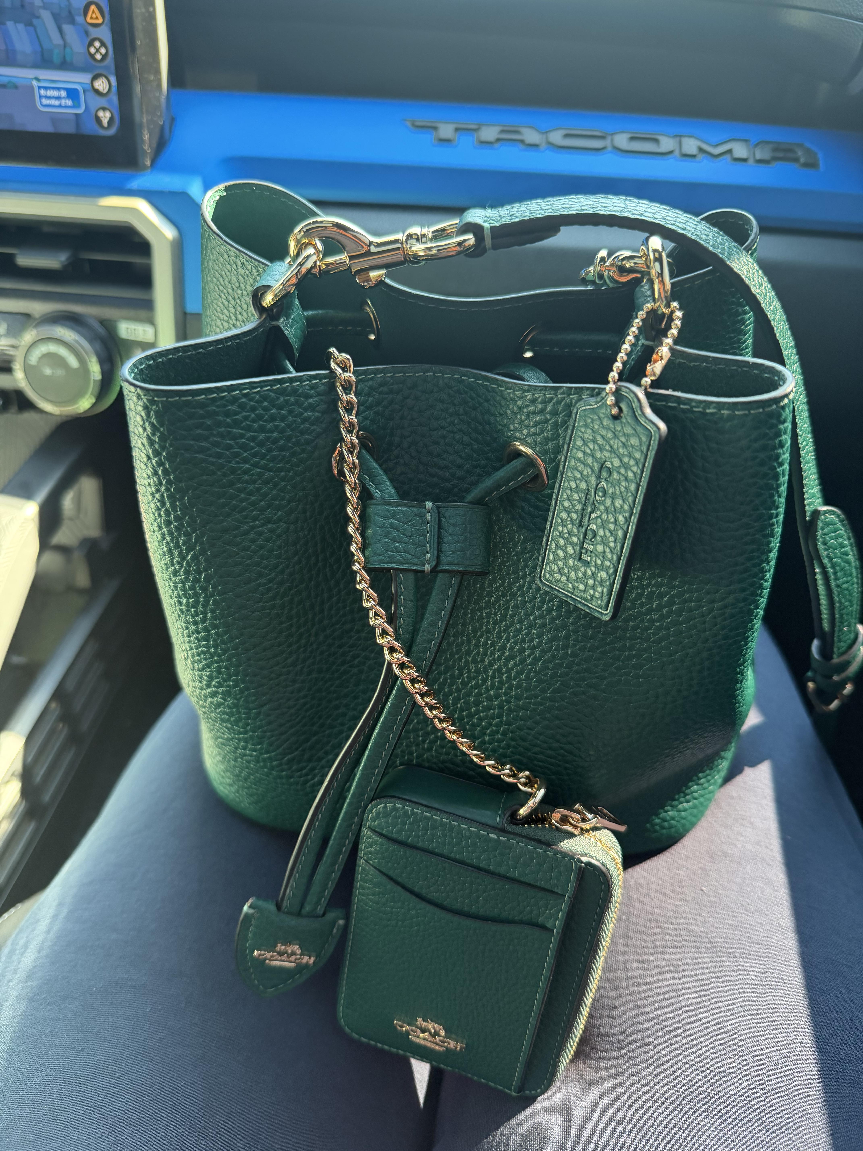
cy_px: 576
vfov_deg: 71.6
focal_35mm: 24
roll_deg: +0.0
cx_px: 432
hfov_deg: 56.8
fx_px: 798
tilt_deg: -37.4
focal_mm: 6.76
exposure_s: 1/101
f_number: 1.78
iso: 200
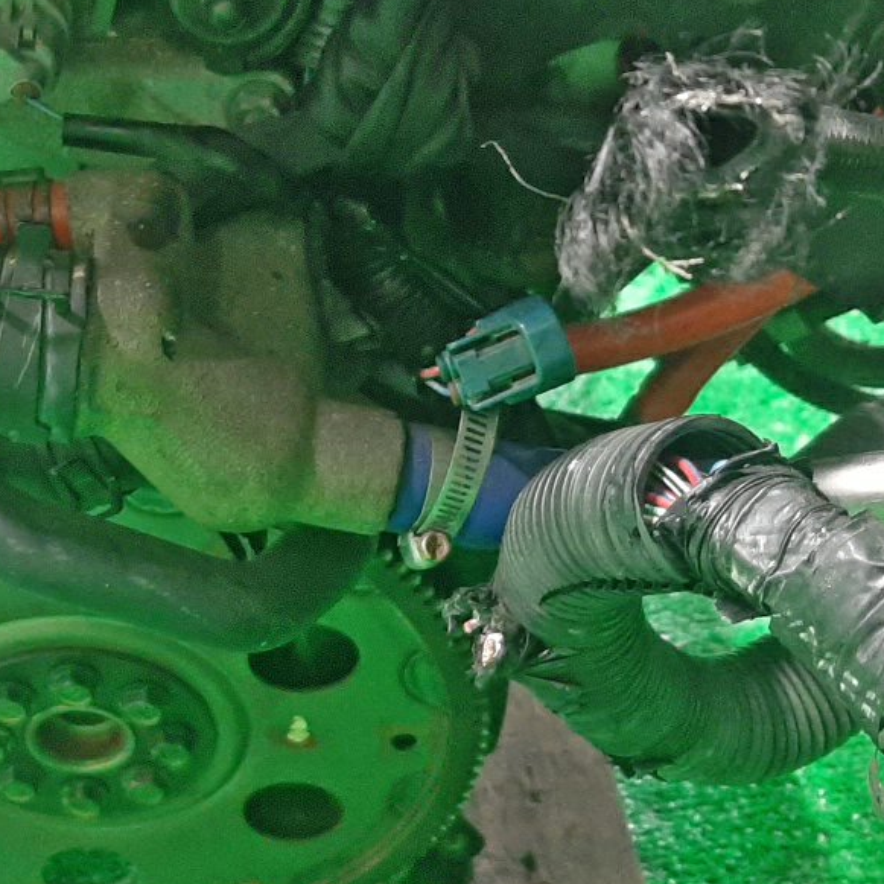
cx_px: 227
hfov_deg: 29.6
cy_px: 432
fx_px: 1647
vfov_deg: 30.0
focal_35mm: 57
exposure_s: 1/25
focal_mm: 3.93
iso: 315
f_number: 1.7
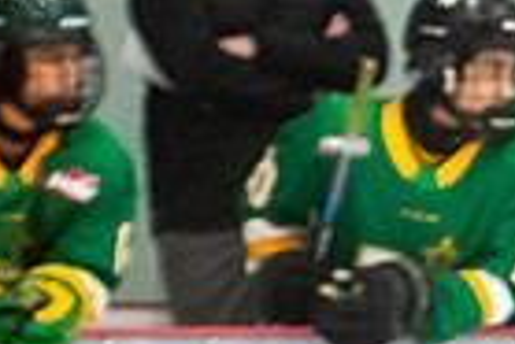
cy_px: 642
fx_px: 14492
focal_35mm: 1012
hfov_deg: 2.0
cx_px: 595
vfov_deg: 1.4
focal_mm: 125
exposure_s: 1/800
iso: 3200
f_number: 2.8
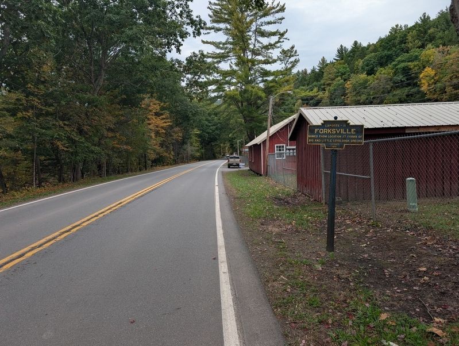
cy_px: 173
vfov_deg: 57.0
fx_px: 319
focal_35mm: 24
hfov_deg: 71.5
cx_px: 230
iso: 23
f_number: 1.68
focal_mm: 6.9
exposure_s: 1/329
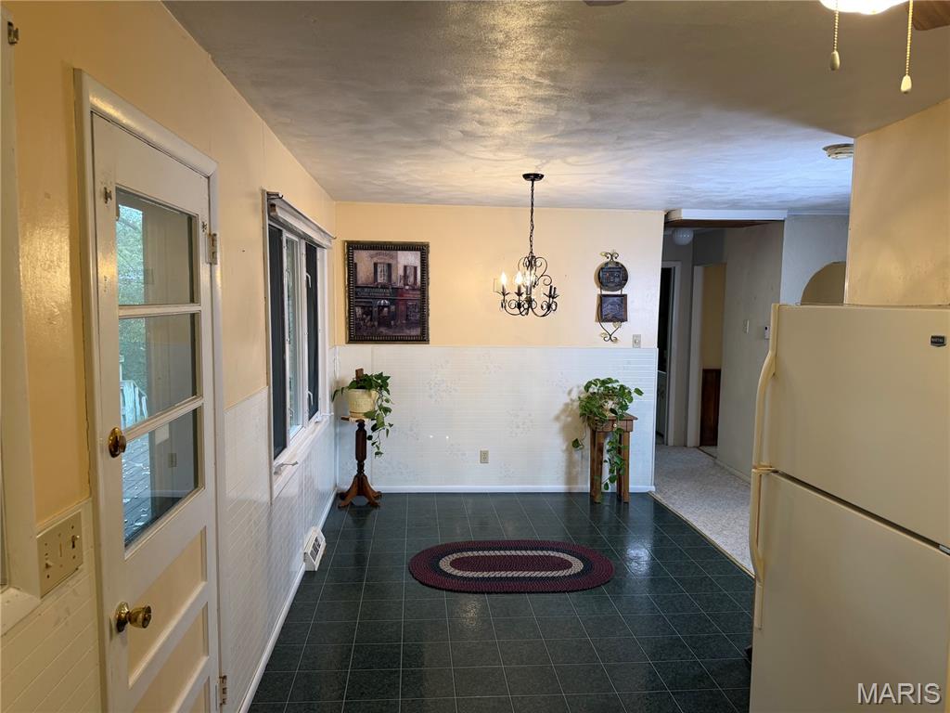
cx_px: 475
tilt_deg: -5.4
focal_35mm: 24
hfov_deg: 71.6
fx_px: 659
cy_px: 356
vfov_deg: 56.8
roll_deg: -0.1
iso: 125
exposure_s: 1/60
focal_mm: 6.76
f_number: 1.78
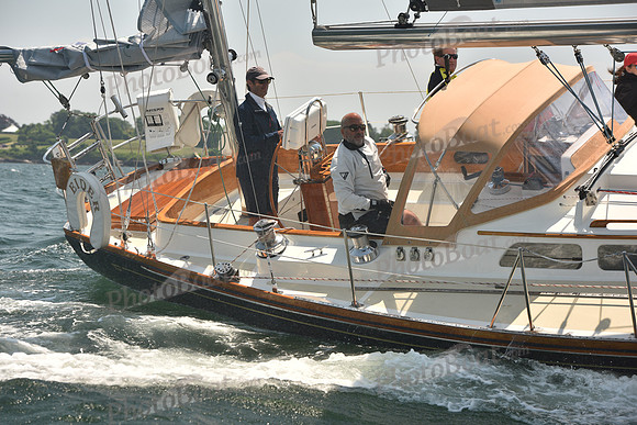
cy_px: 212
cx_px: 318
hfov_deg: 20.4
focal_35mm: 100
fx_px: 1770
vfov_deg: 13.7
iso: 250
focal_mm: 100
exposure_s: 1/640
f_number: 6.3
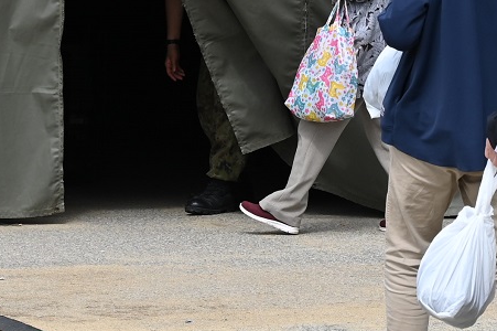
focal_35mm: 358
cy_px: -38
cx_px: 252
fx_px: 4939
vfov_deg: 3.8
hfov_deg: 5.8
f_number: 7.1
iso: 200
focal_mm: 84
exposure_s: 1/800
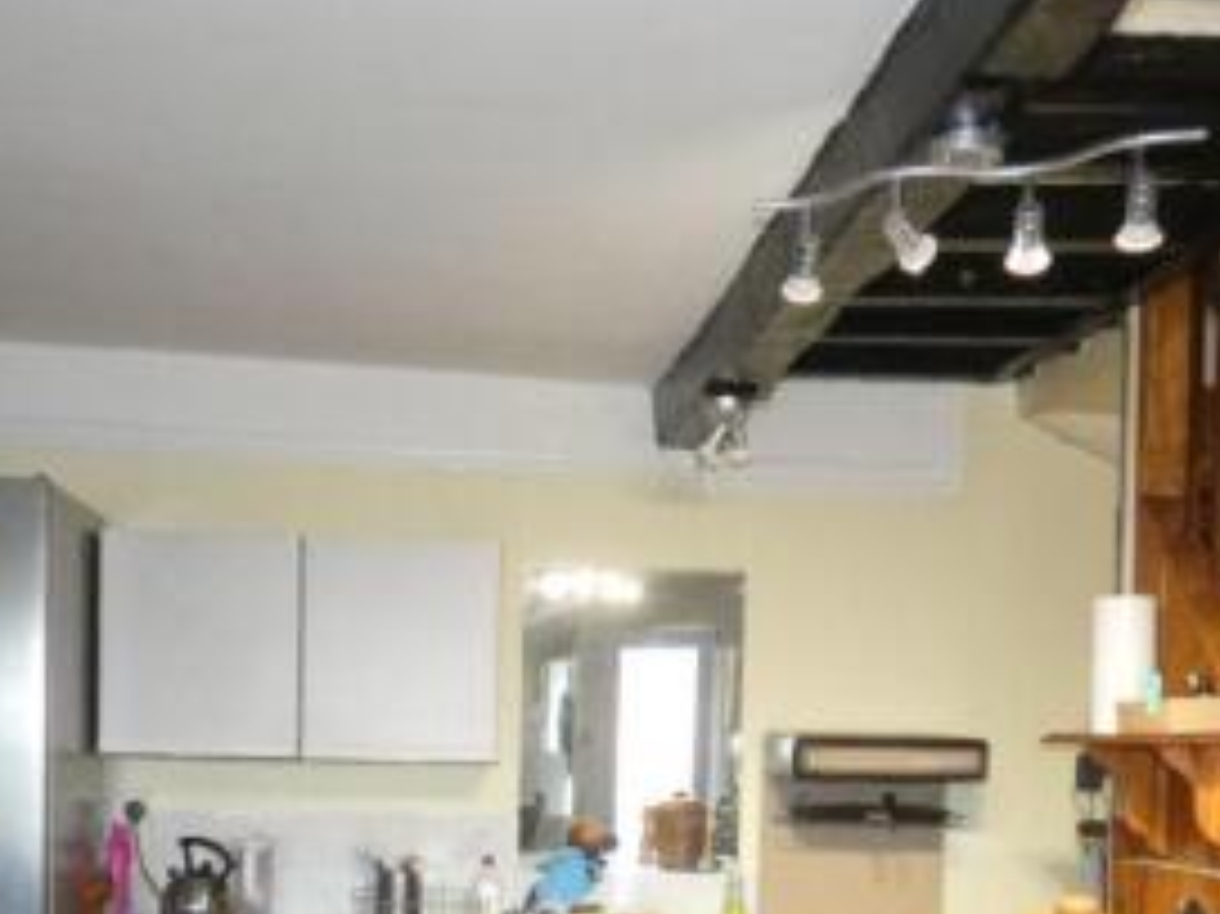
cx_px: 515
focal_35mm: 43
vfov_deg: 32.3
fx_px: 1515
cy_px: 786
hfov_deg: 43.7
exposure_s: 1/60
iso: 500
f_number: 2.8
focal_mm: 3.6
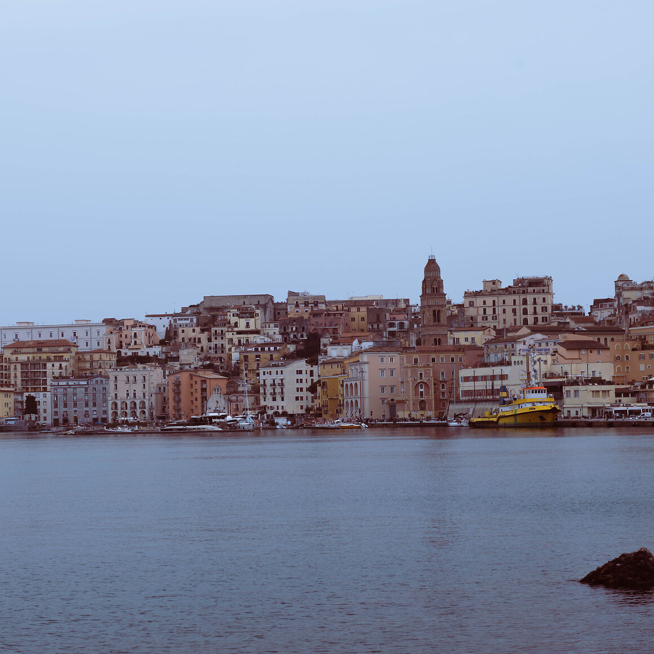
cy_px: 310
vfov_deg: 20.2
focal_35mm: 86
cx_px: 307
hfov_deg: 20.2
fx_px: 1838
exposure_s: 1/20
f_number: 16
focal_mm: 49
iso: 50
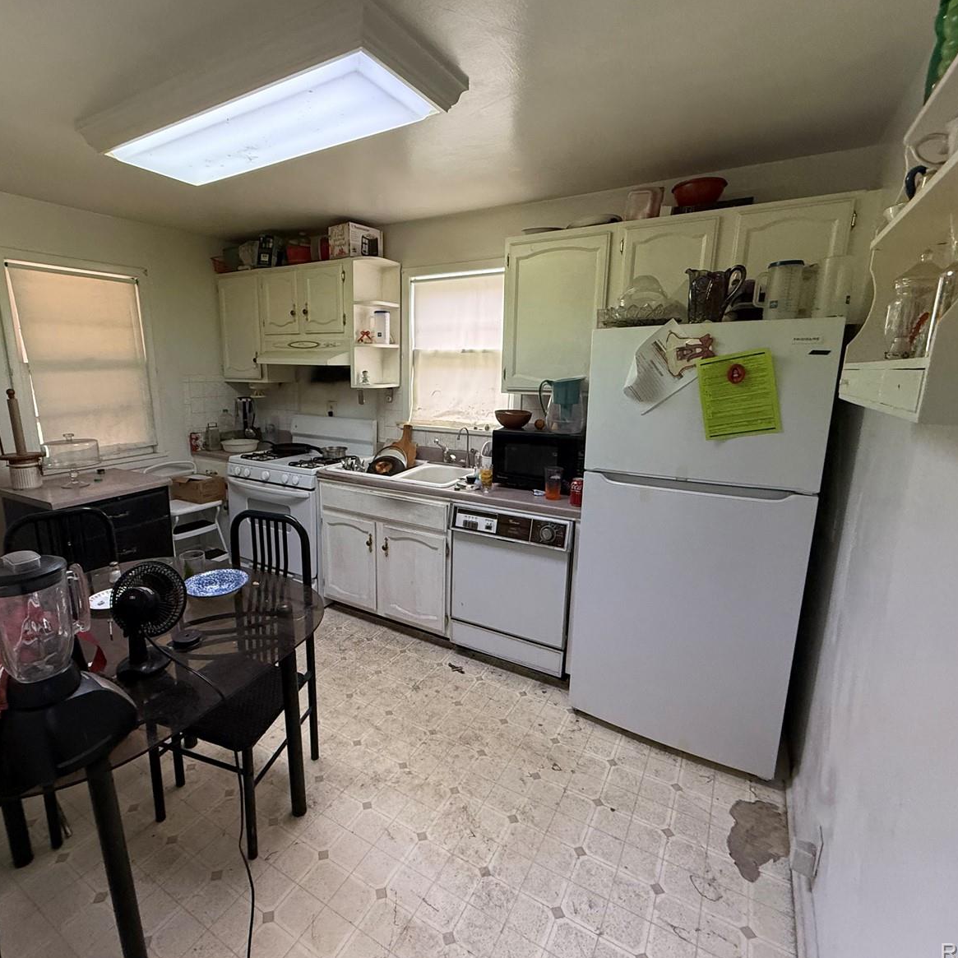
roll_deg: +0.2
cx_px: 416
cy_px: 476
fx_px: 532
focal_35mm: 17
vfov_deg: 84.0
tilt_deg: -12.2
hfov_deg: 83.5
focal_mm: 2.22
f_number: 2.2
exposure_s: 1/120
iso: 400
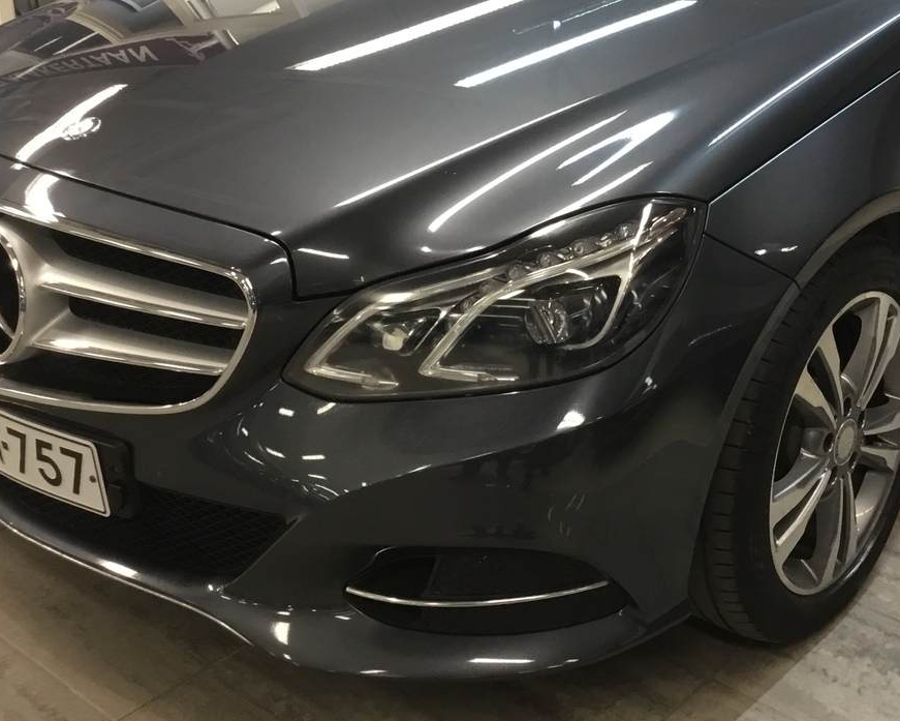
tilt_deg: -18.9
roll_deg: +1.2
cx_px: 606
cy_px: 194
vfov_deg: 29.8
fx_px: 1332
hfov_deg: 36.9
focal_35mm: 50
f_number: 2.4
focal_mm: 3.3
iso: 100
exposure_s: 1/33
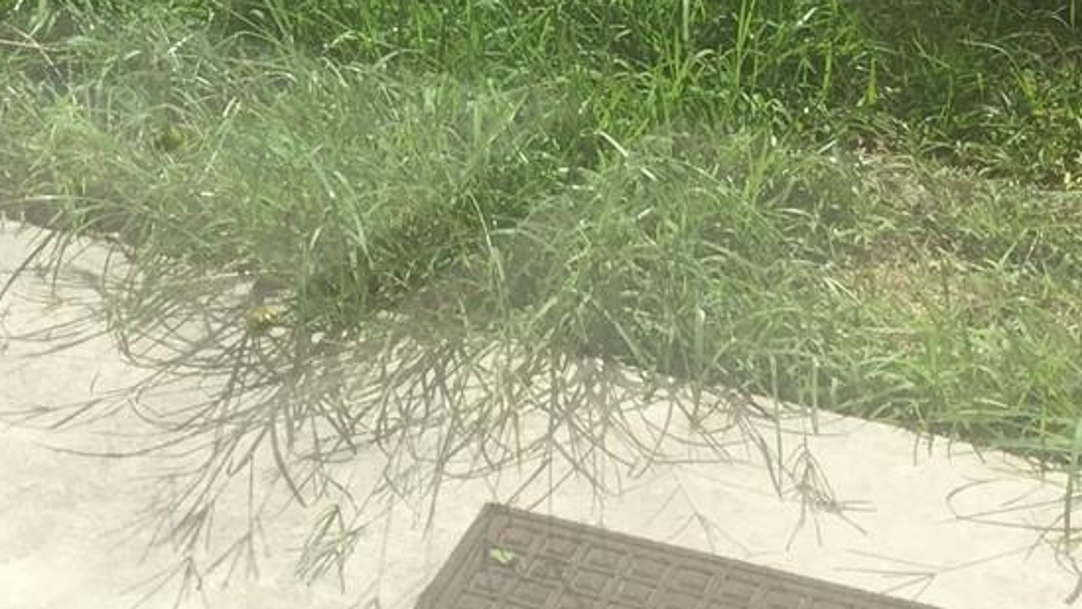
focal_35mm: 92
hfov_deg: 22.9
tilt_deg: -18.4
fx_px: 2640
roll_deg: +0.7
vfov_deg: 12.6
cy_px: -276
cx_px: 262
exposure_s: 1/2475
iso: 32
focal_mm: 4.15
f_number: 2.2
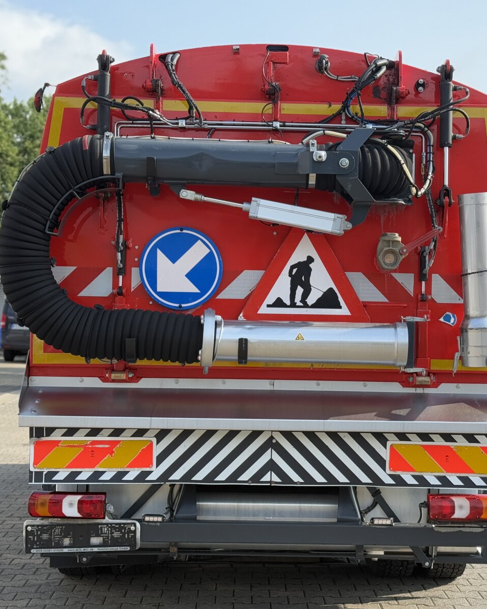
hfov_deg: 24.2
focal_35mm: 63
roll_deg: -2.0
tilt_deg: -0.1
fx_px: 1135
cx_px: 285
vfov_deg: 30.0
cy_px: 306
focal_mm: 6.76
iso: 100
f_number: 1.78
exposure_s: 1/1754
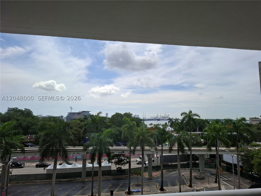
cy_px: 98
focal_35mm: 23
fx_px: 173
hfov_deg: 73.9
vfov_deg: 58.9
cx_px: 130
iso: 50
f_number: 1.8
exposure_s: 1/1344
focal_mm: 5.54
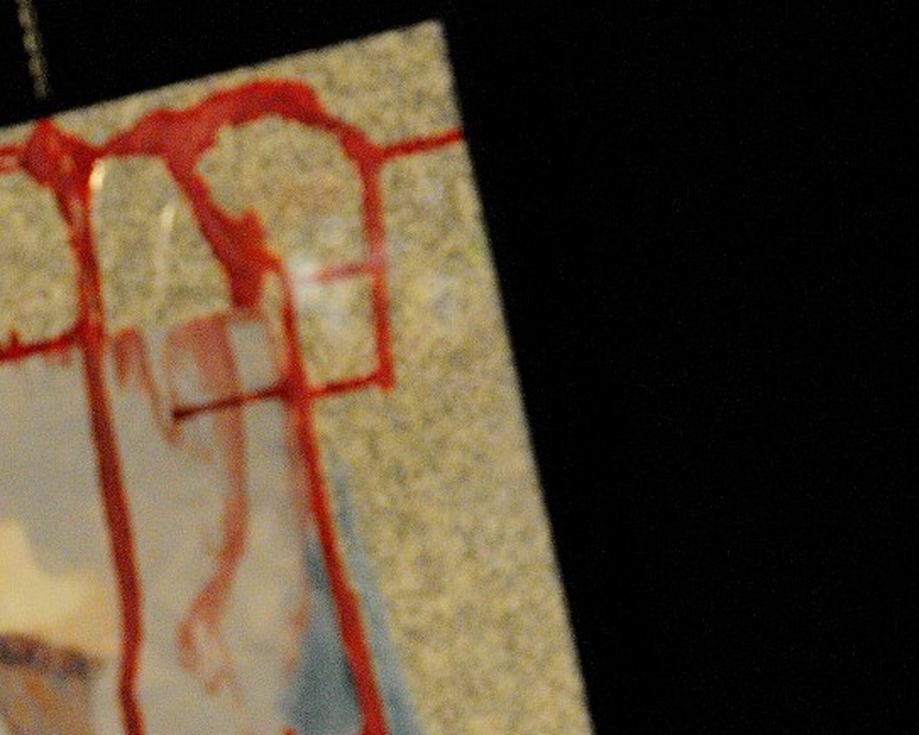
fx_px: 8021
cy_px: 869
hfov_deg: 6.5
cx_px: -64
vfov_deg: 5.2
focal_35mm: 295
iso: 3200
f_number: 5.3
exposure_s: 1/15
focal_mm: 70
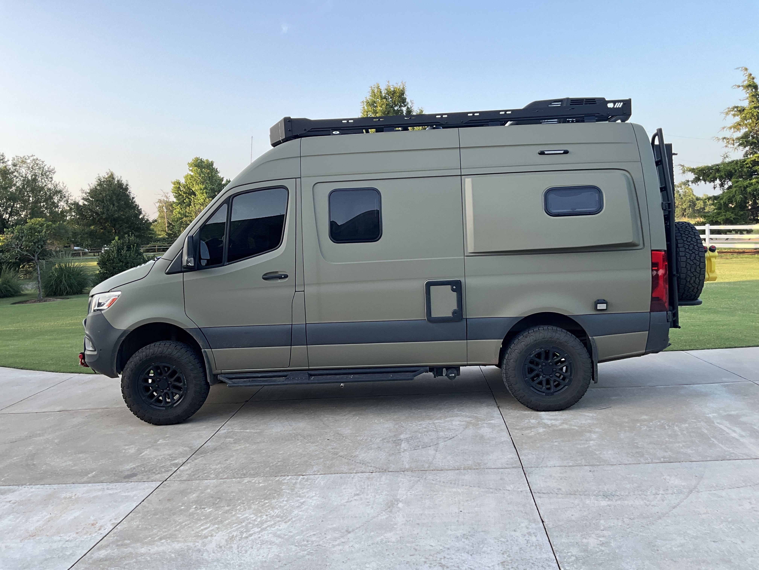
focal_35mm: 29
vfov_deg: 48.2
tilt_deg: -5.7
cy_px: 285
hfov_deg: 61.7
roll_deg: +3.2
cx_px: 380
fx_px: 636
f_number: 1.8
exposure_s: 1/202
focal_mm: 3
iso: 20
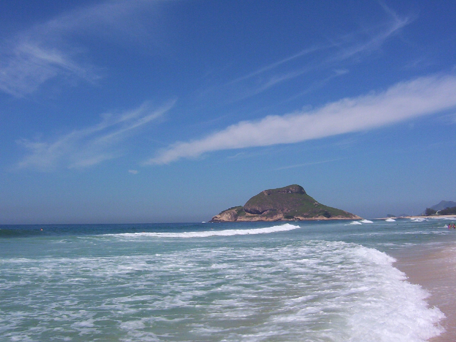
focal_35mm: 36
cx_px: 228
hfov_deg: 51.4
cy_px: 171
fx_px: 474
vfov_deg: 39.7
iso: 100
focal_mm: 5.54
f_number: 5.24
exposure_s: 1/1701
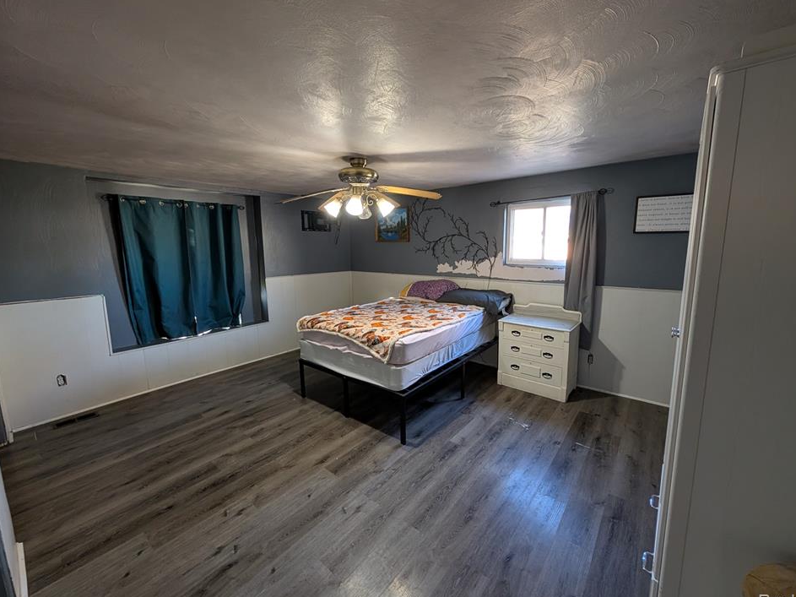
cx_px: 414
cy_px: 290
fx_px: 299
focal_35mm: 13
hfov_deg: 106.1
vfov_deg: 89.9
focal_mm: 2.02
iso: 184
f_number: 1.7
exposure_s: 1/41.7
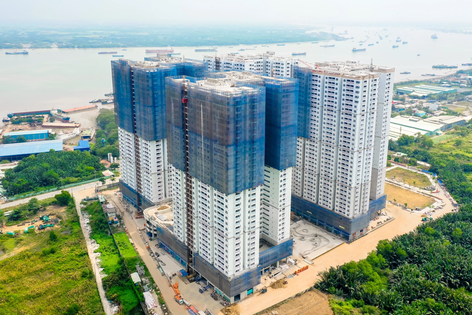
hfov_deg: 65.5
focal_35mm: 28
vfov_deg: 46.4
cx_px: 236
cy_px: 158
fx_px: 367
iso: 200
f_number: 6.3
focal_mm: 10.26
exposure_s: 1/800
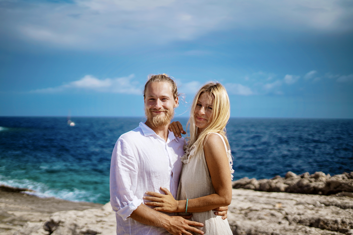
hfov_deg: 39.6
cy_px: 118
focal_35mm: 50
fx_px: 490
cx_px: 176
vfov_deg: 27.0
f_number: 1.8
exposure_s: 1/8000
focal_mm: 50
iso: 100
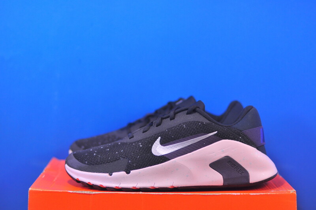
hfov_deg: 27.0
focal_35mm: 75
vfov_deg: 18.1
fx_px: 657
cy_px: 105
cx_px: 158
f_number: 2.2
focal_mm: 50
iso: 250
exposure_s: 1/320
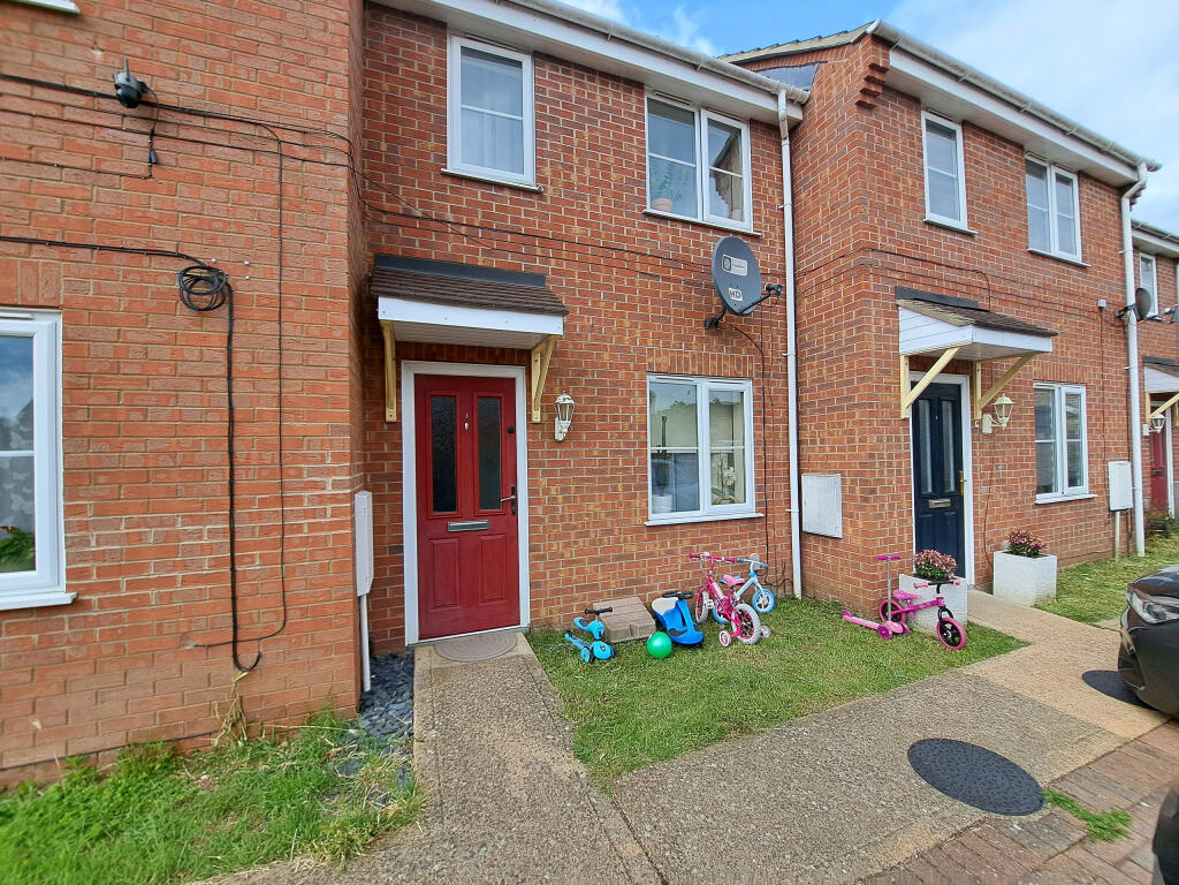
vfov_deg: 89.9
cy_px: 442
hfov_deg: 106.2
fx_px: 443
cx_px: 590
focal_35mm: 13
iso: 50
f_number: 2.2
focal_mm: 1.74
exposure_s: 1/816
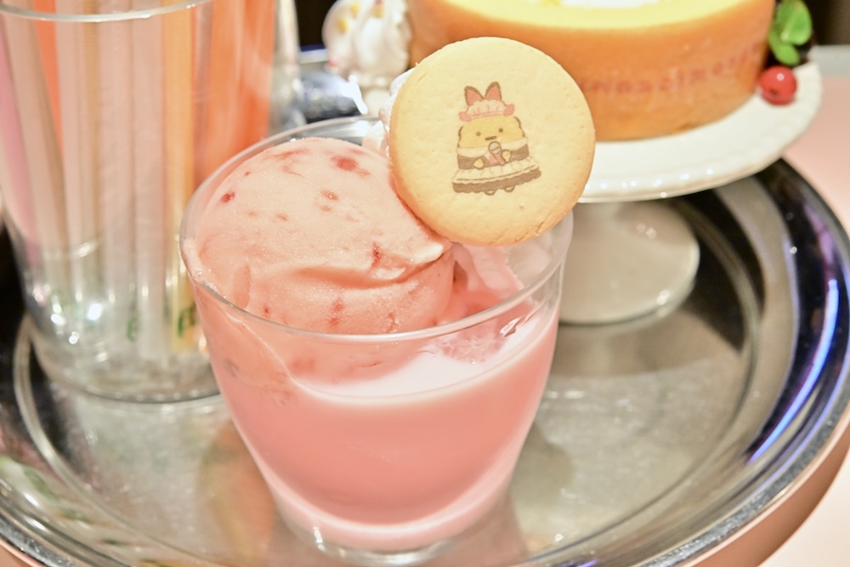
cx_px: 425
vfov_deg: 22.6
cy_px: 284
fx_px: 1417
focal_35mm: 60
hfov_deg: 33.4
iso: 4000
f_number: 10
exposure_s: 1/100
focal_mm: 60
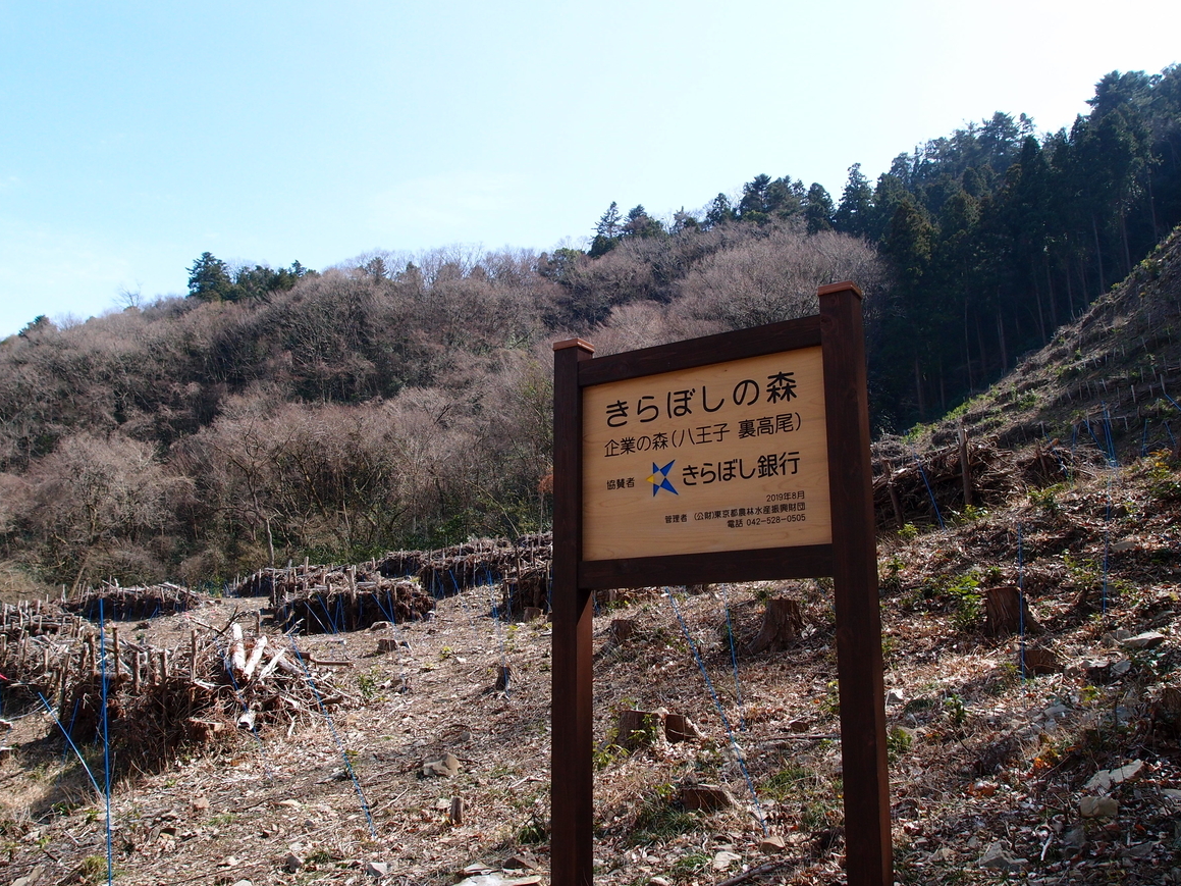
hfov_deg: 61.7
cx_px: 600
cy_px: 445
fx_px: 989
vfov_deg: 48.2
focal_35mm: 29
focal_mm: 6
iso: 100
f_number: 3.2
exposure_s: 1/500
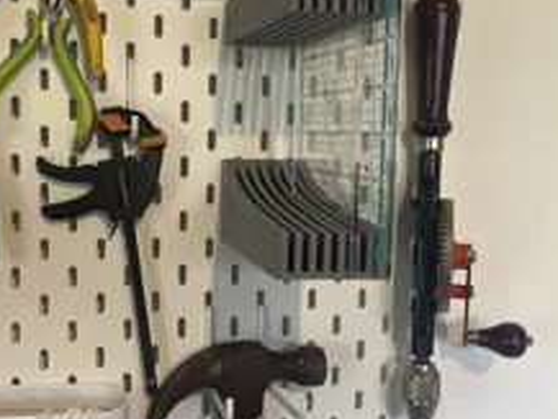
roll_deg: -0.2
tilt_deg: -4.3
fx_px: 774
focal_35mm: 48
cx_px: 201
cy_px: 198
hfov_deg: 39.3
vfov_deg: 30.3
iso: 100
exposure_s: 1/50
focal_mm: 5.1
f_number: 1.6
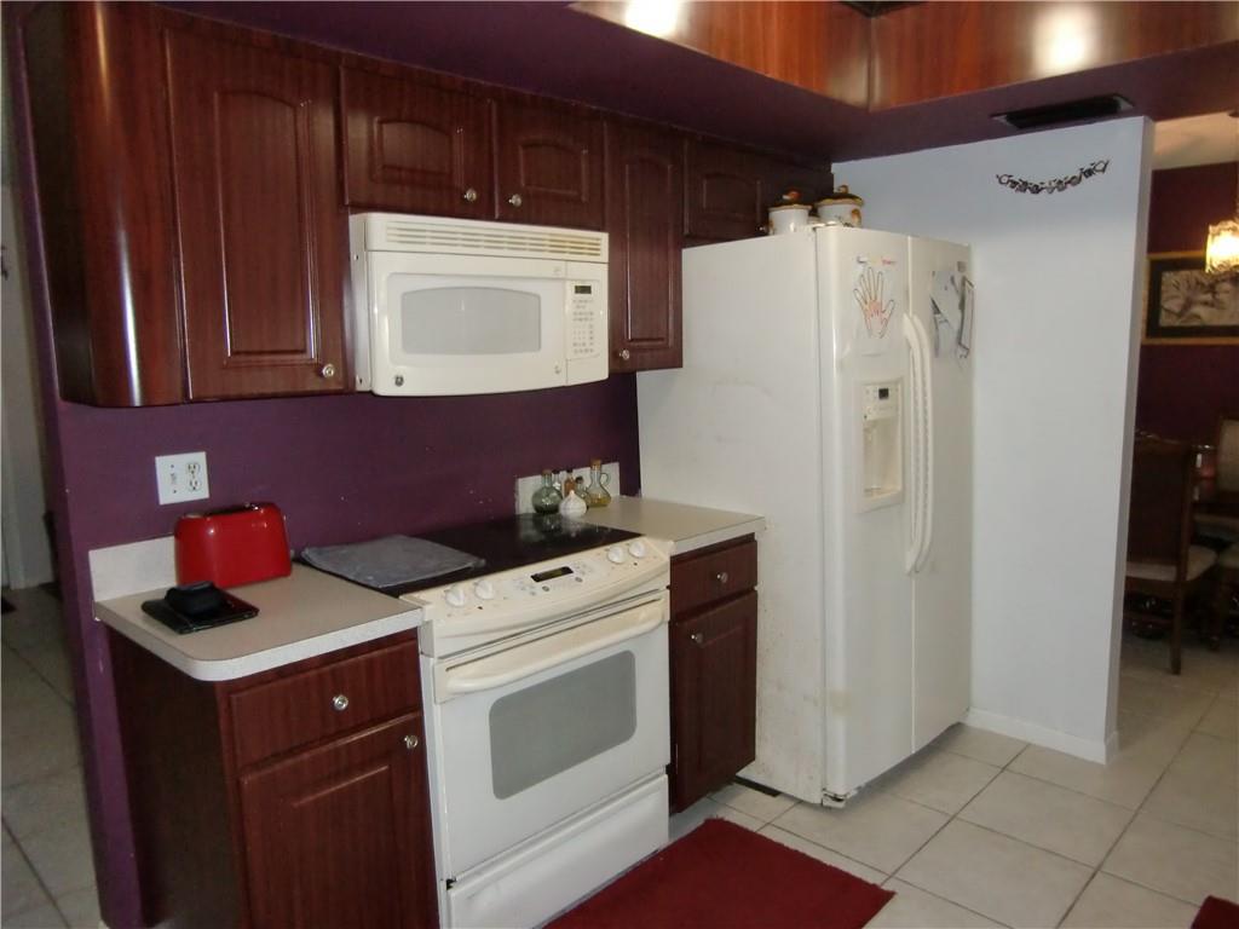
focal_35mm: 24
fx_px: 859
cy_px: 464
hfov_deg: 71.6
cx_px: 620
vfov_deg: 56.8
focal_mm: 4.3
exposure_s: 1/50
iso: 400
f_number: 3.2
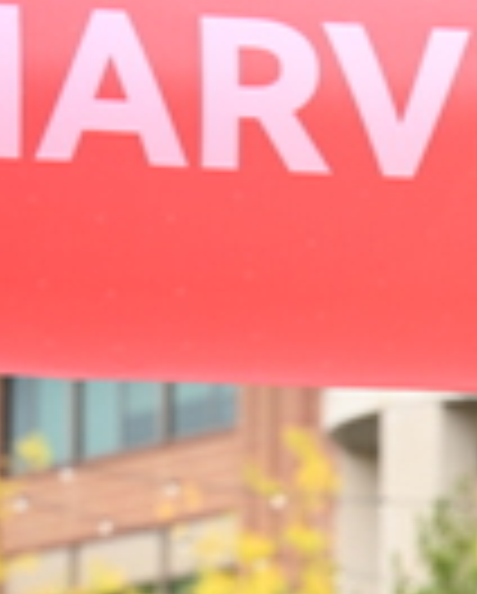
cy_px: 1161
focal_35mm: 316
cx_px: 763
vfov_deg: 6.0
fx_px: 5564
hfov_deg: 4.9
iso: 640
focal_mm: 81
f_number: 2.8
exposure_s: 1/2000
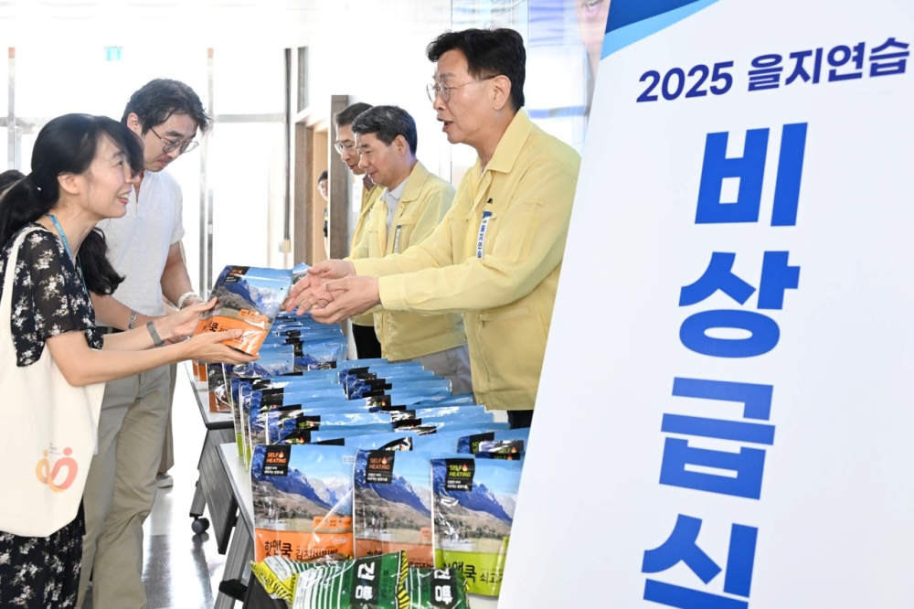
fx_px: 1041
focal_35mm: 41
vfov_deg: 32.6
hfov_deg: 47.4
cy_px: 304
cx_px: 457
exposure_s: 1/125
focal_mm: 41
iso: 3200
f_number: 5.6
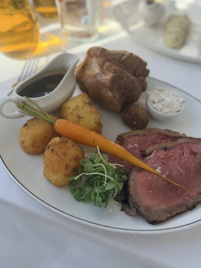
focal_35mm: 29
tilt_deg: -48.7
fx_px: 224
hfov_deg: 48.0
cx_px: 118
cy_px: 128
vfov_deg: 61.6
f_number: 1.78
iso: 100
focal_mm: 6.76
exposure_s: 1/1437
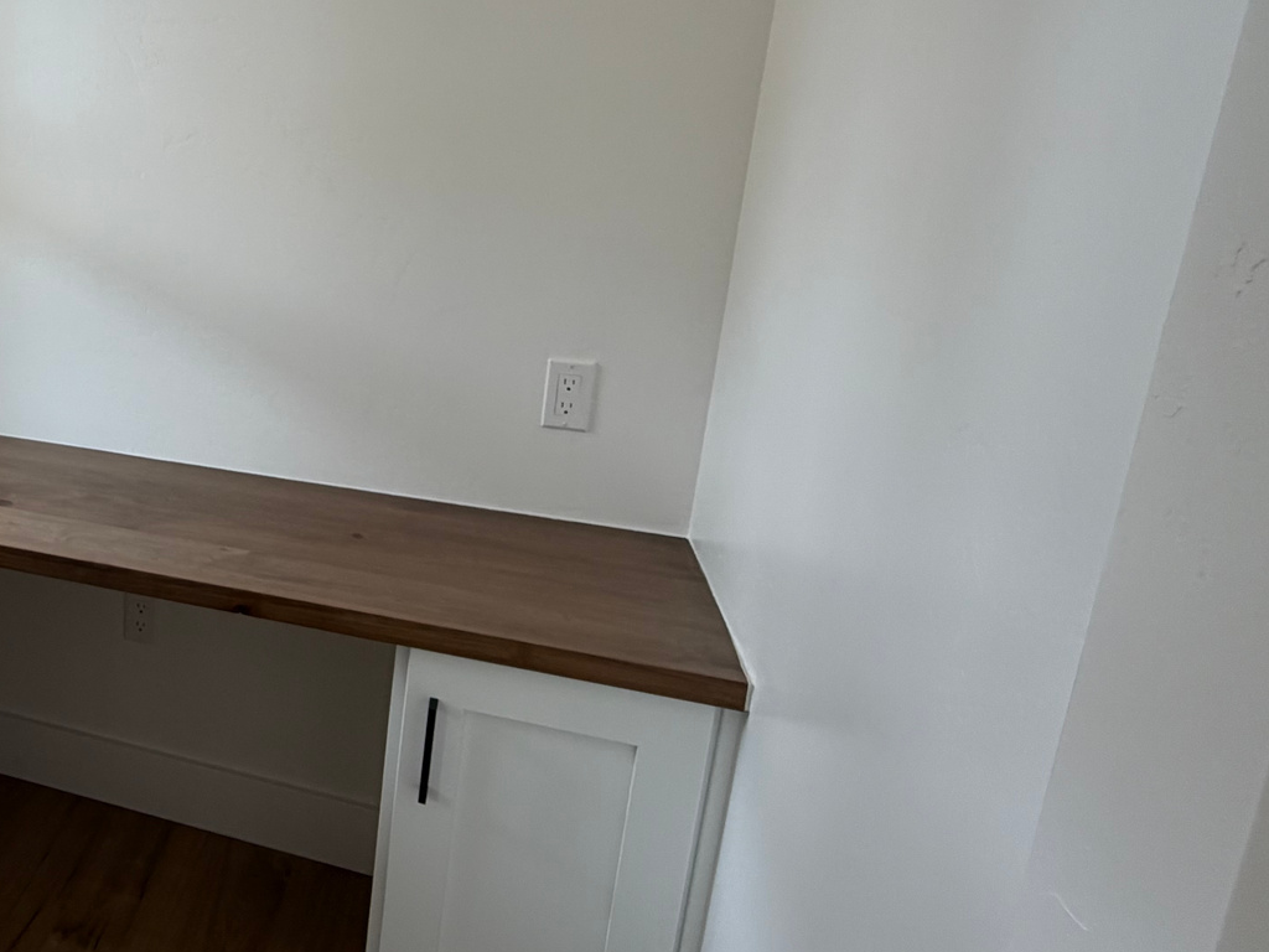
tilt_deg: -12.3
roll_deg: -2.2
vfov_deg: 49.3
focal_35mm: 28
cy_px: 364
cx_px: 150
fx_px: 1026
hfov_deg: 55.8
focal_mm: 2.22
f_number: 2.2
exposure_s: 1/121
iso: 100
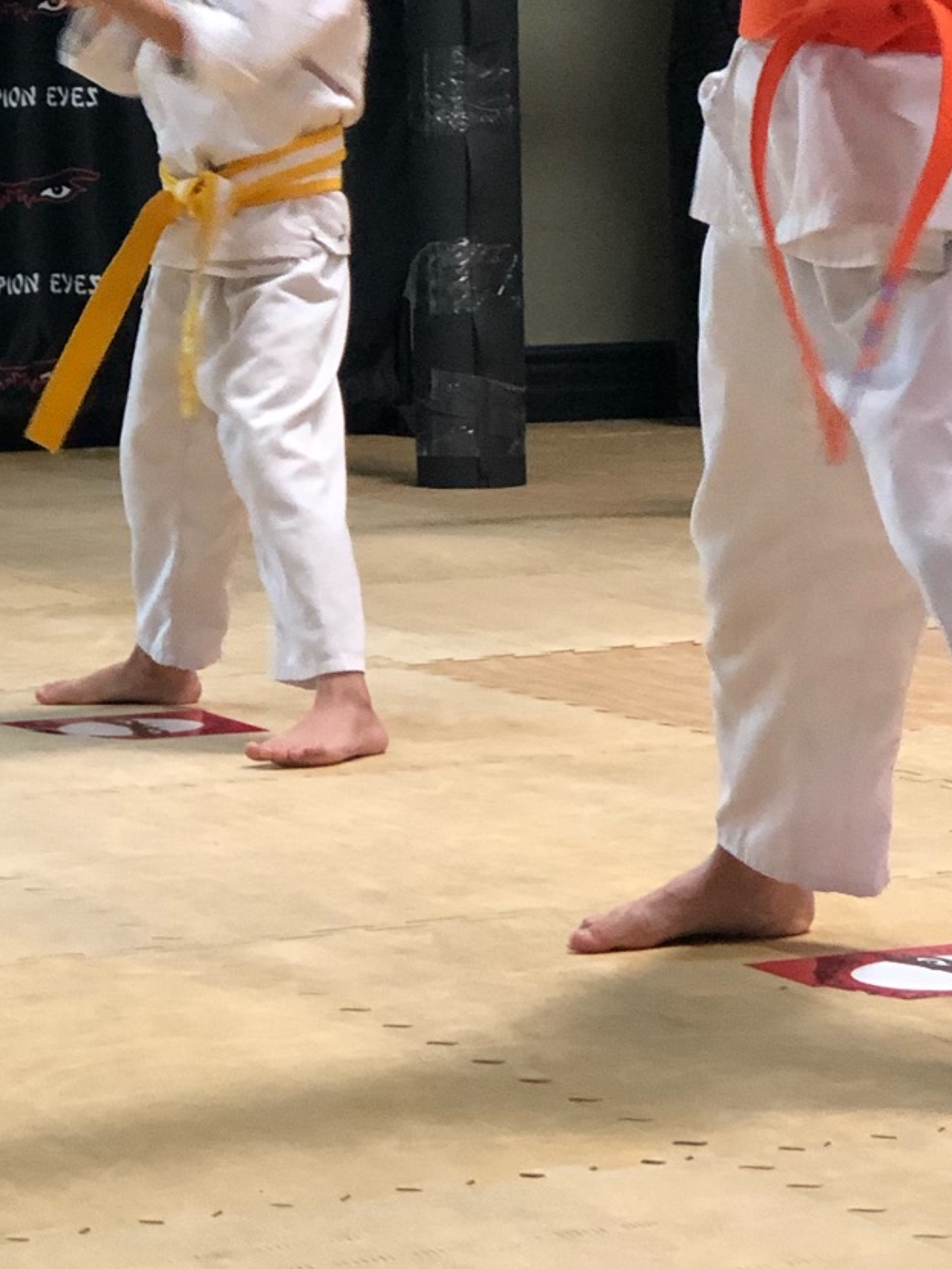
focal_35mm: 141
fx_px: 5170
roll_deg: +1.3
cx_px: 918
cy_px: 160
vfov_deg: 13.9
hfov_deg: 10.4
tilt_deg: -0.2
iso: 250
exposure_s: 1/30
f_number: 2.8
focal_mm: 6.6
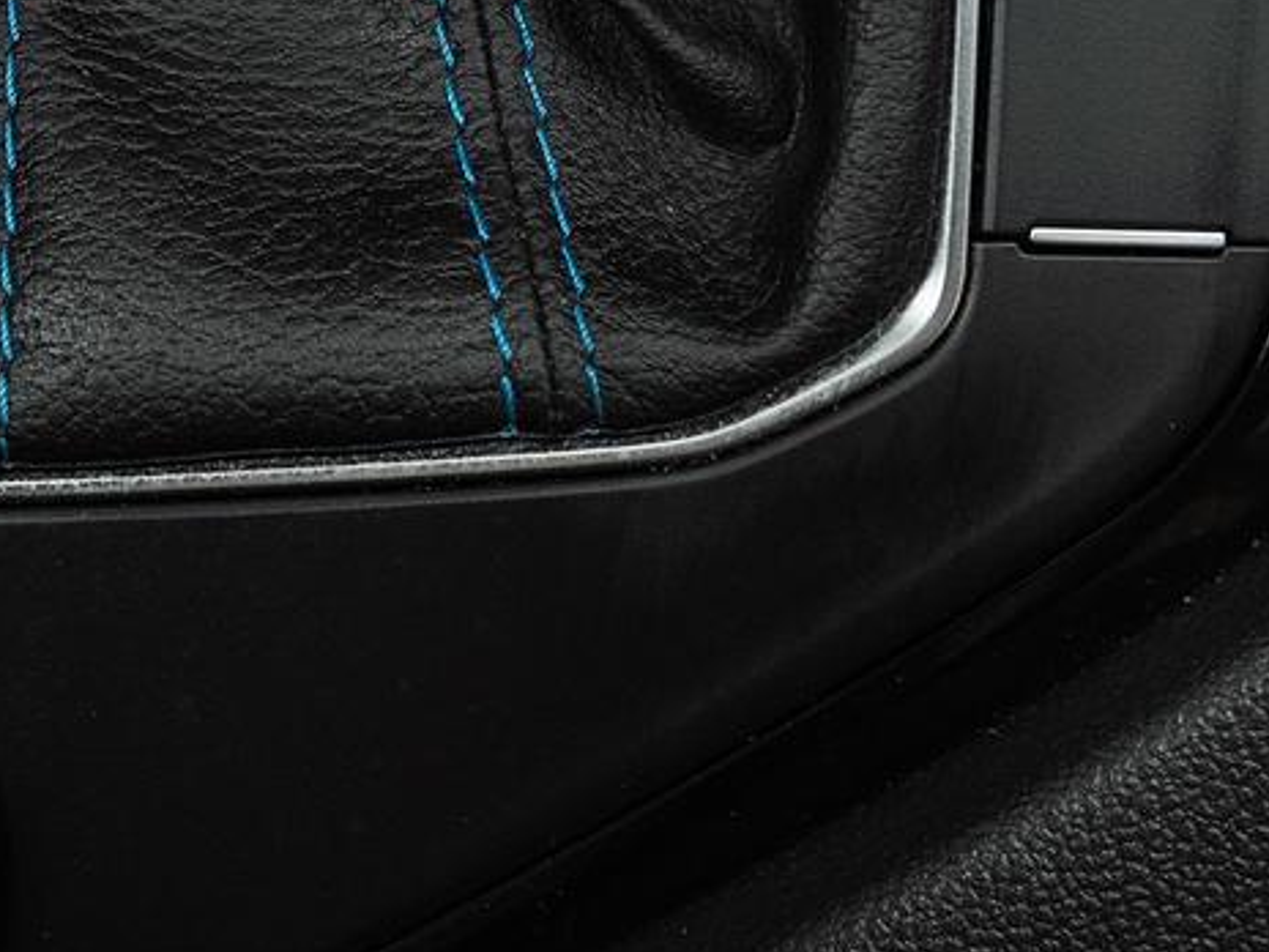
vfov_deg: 16.9
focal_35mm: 86
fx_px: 3153
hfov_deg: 22.6
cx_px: 326
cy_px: 88
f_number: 4
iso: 1000
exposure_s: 1/50
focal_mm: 28.8
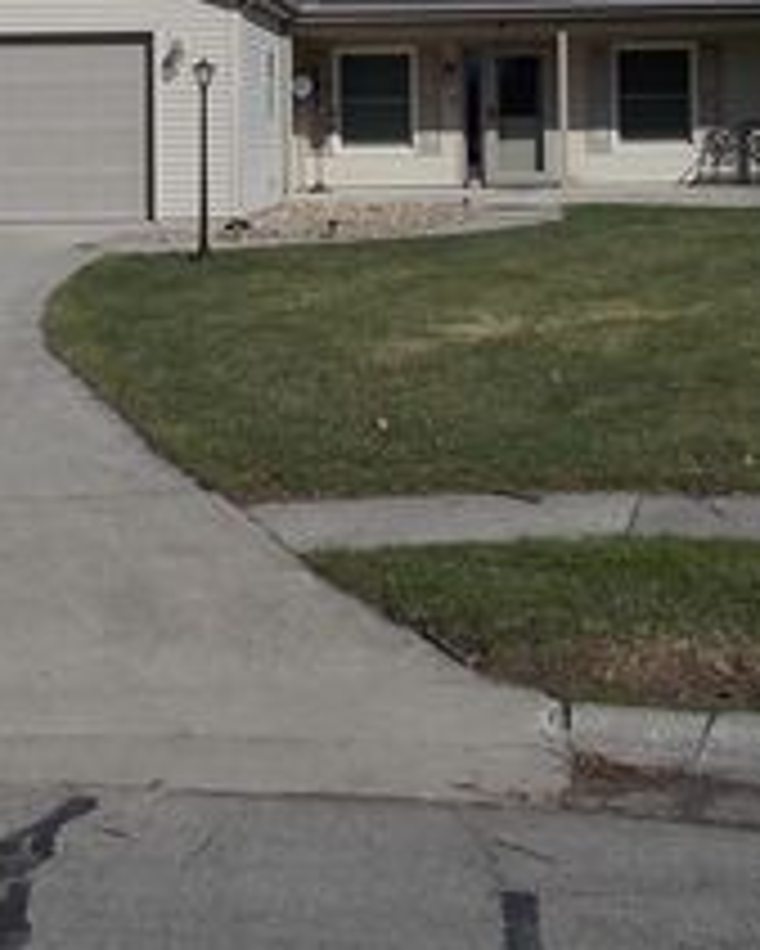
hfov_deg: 22.8
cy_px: 110
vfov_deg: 27.4
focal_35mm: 67
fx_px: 1882
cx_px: 364
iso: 80
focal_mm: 4.1
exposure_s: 1/1600
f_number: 3.3
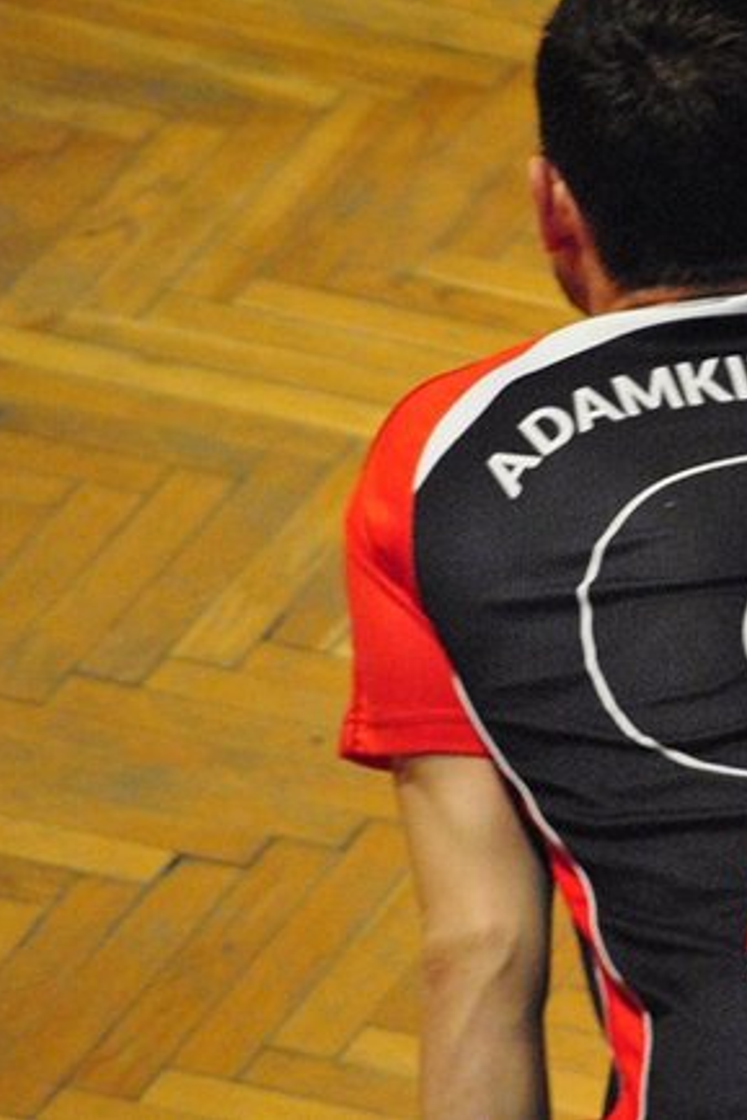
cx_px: 814
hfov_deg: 3.0
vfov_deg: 4.6
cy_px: 560
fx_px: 14025
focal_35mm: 451
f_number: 5.6
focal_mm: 200
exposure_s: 1/50
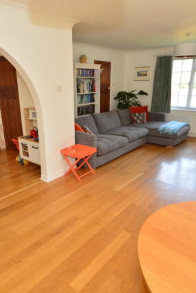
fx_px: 188
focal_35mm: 23
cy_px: 146
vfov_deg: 76.1
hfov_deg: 55.0
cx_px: 88
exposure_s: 1/100
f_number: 5
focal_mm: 10
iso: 360
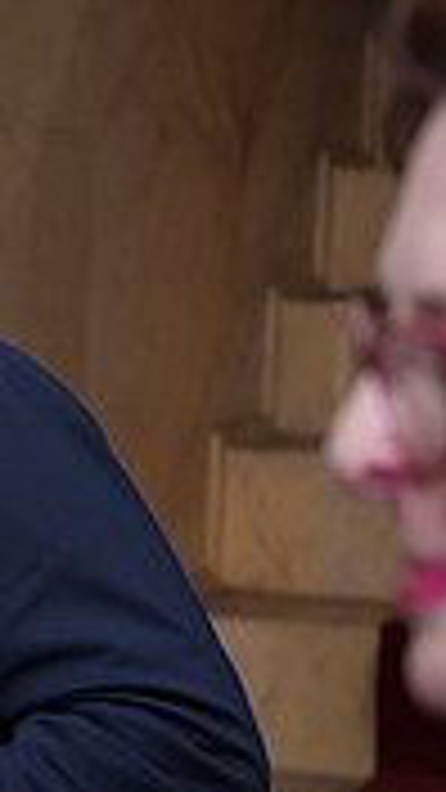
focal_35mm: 150
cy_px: 503
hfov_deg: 7.5
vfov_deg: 14.3
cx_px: -673
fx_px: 3154
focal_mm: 42
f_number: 3.2
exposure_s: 1/200
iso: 1600
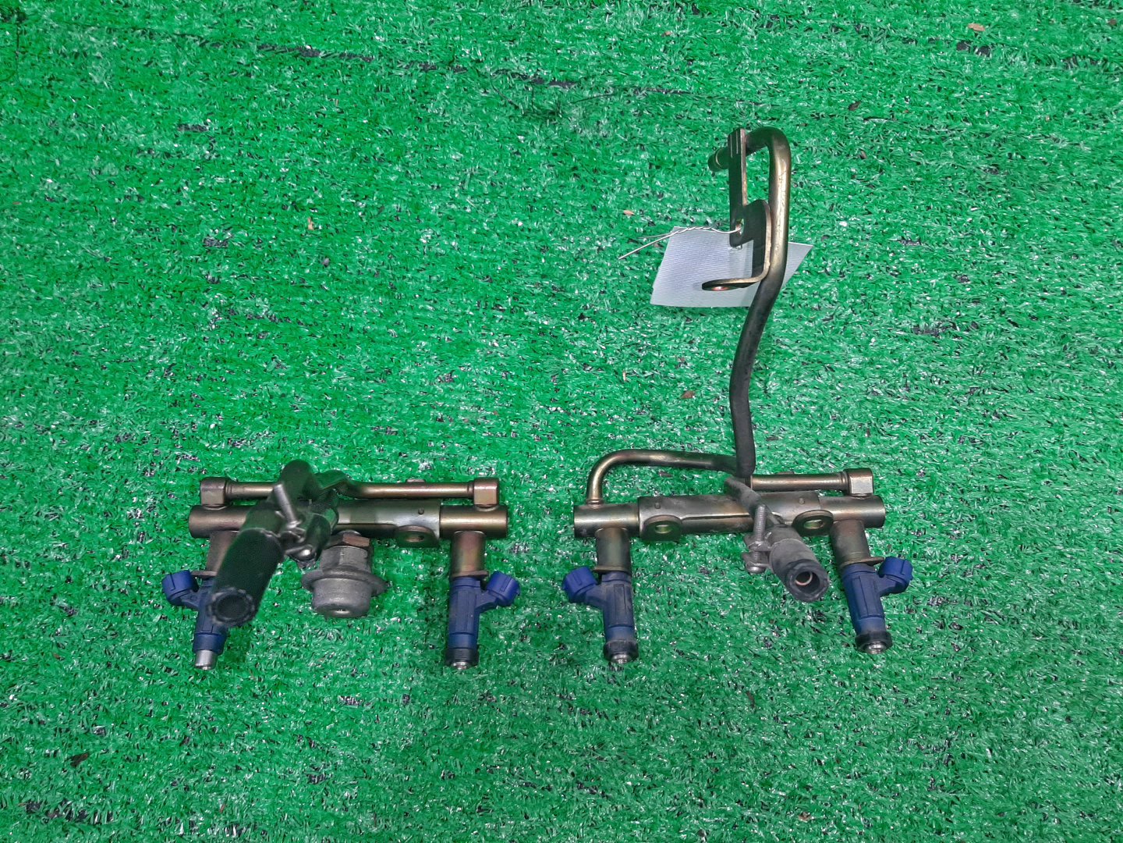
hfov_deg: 67.3
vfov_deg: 53.1
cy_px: 422
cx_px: 562
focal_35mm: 26
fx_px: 843
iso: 113
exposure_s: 1/50
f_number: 1.7
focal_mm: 3.93
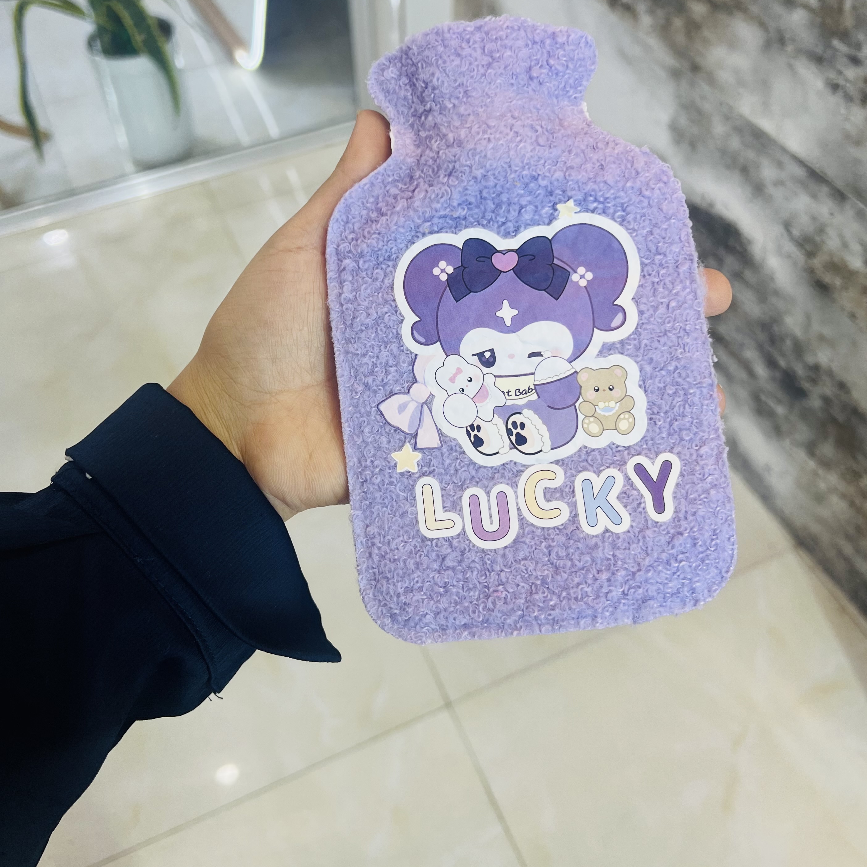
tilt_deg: -45.1
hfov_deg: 49.7
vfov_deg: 49.2
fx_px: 935
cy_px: 322
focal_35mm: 33
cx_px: 427
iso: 50
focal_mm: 5.7
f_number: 1.5
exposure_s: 1/100
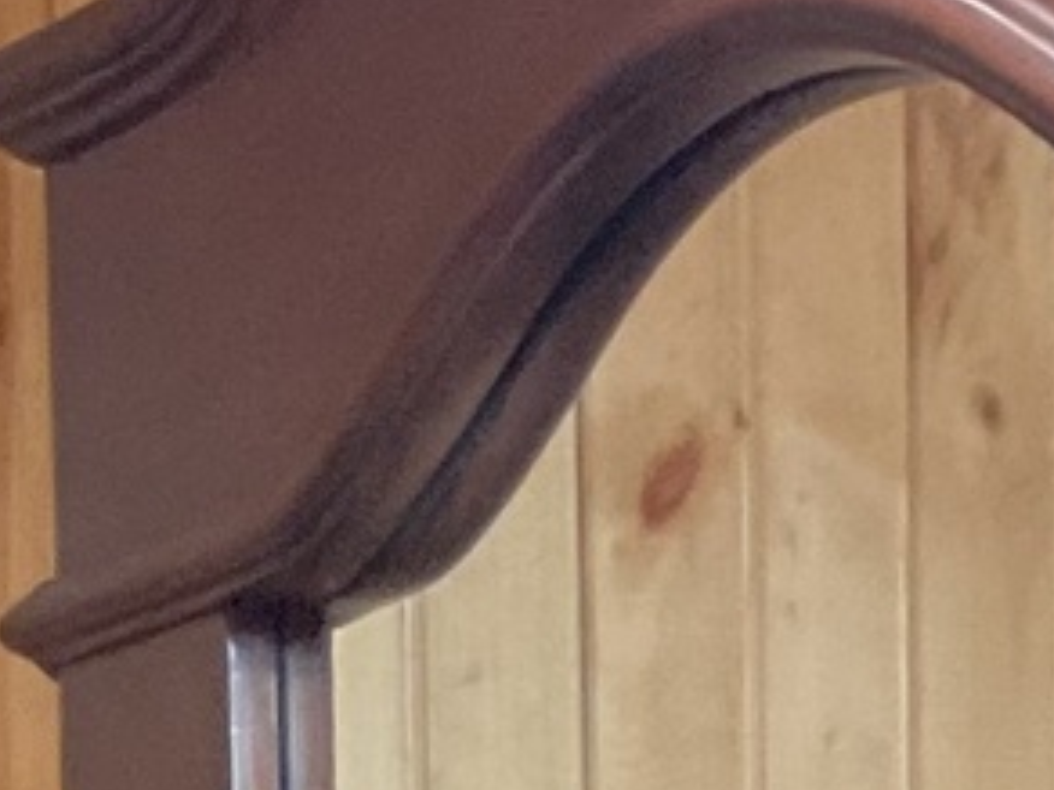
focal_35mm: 229
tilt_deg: -10.9
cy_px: 3495
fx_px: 6973
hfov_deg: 8.6
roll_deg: -0.1
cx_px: 610
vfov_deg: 5.4
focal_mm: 3
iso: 200
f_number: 1.8
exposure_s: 1/60
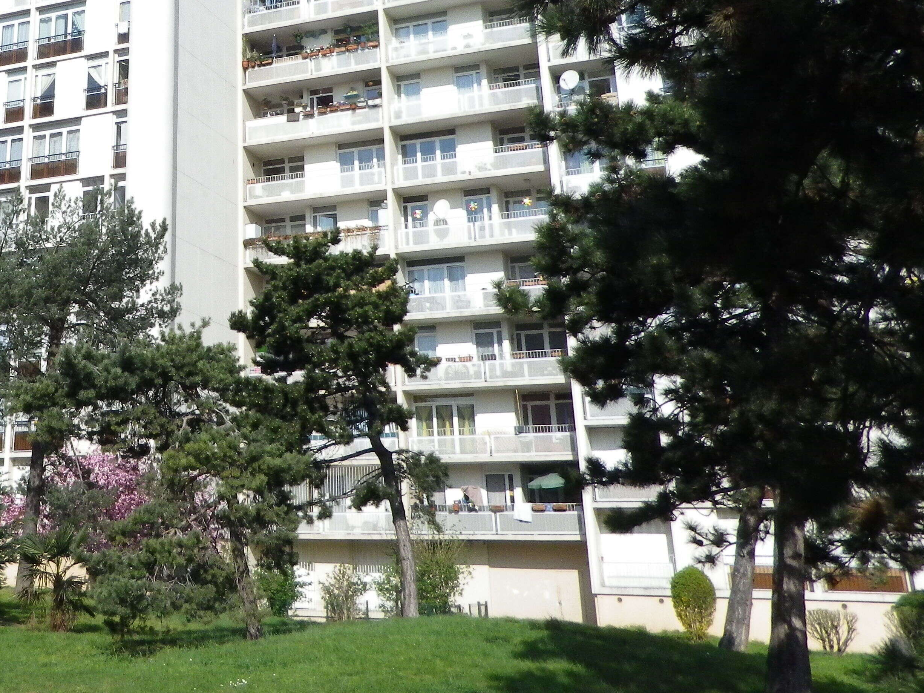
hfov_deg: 38.6
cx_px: 162
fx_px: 1255
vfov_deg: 29.5
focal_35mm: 47
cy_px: 57
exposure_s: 1/1600
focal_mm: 4.5
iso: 100
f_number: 3.5
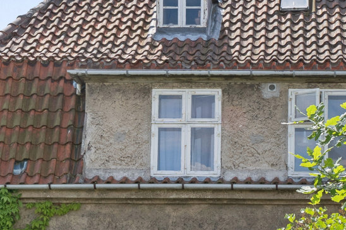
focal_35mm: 115
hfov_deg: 17.7
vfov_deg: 11.6
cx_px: 275
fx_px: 1105
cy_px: 286
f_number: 9
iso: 160
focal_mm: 21
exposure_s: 1/250
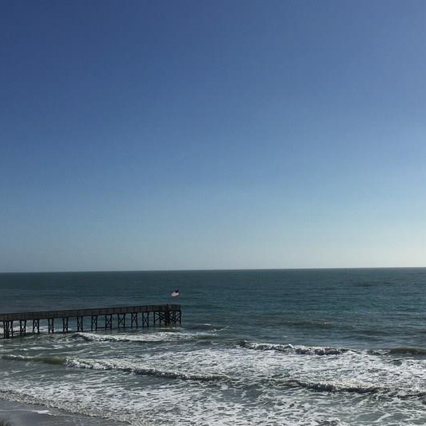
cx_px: 320
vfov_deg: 34.5
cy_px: 267
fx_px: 682
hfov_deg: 34.0
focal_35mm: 49
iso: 25
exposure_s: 1/5917
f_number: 2.2
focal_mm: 4.15
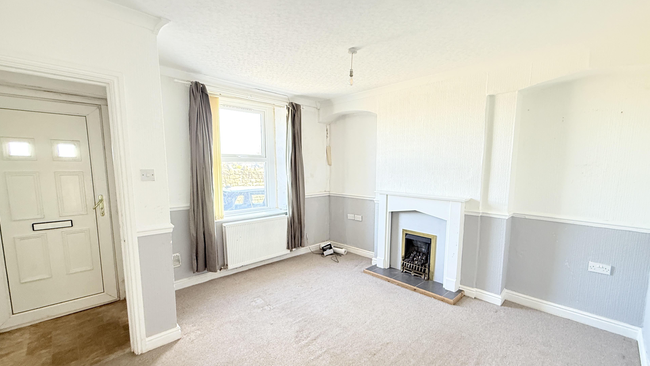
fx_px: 276
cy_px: 200
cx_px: 339
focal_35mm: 16
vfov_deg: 66.9
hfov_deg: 99.3
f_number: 2.2
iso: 320
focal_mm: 2.22
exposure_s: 1/62
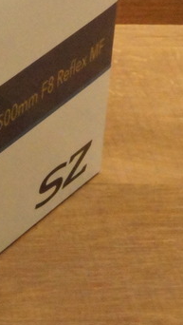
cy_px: 70
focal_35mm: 198
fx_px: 1704
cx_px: -126
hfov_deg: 6.0
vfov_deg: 10.8
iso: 6400
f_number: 18
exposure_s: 1/125
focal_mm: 36
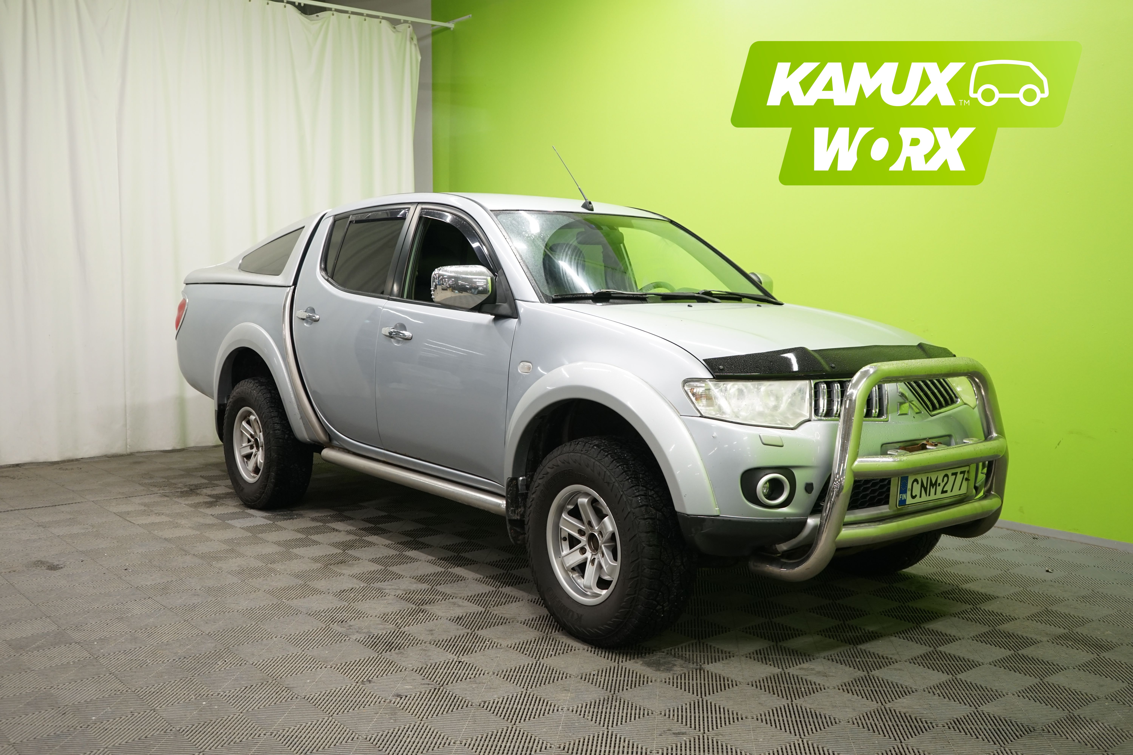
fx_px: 1070
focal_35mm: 34
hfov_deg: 55.8
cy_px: 378
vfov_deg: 38.9
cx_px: 566
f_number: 5
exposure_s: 1/50
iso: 800
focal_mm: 34
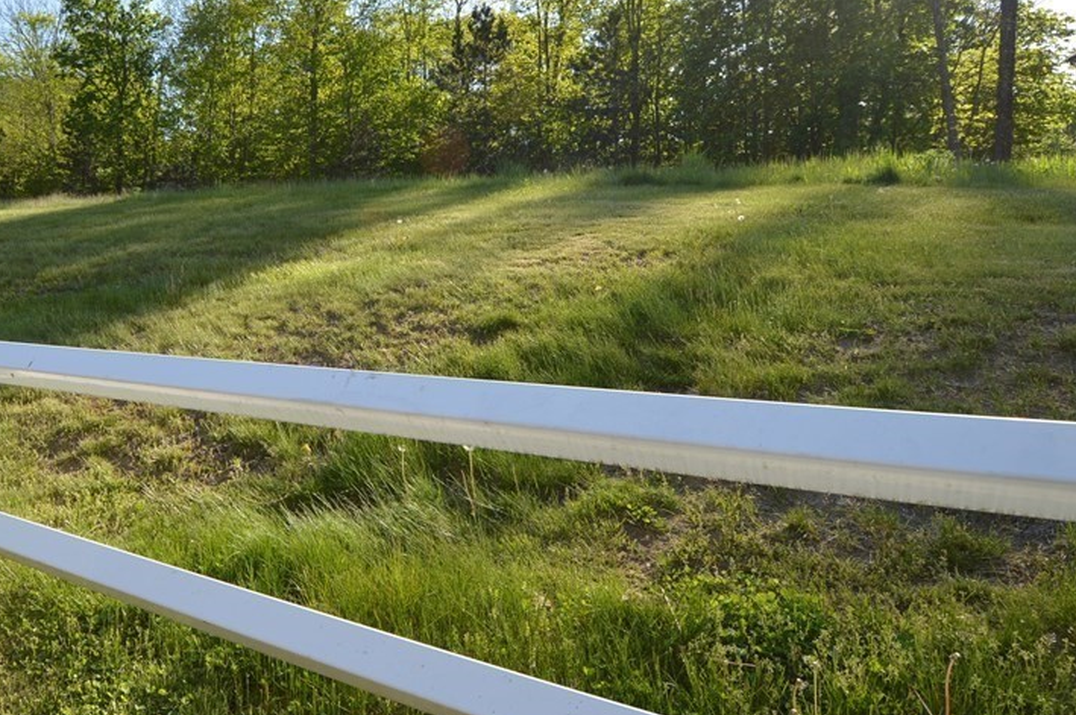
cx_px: 300
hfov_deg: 66.1
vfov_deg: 49.1
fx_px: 776
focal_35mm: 26
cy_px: 283
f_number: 7.1
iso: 100
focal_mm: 12
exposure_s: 1/200
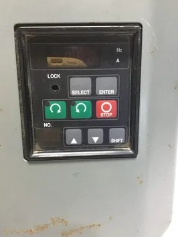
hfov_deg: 40.7
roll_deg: +0.6
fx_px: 240
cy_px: 129
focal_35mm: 35
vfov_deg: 52.5
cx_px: 85
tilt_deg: -26.7
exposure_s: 1/30
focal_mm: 3.3
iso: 40
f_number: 2.4
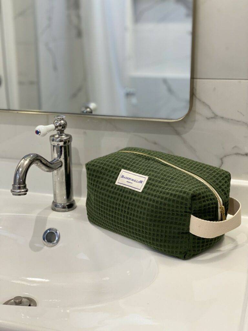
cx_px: 124
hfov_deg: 28.0
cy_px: 166
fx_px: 497
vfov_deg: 36.8
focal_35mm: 52
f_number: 2
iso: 125
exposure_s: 1/100
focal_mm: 6
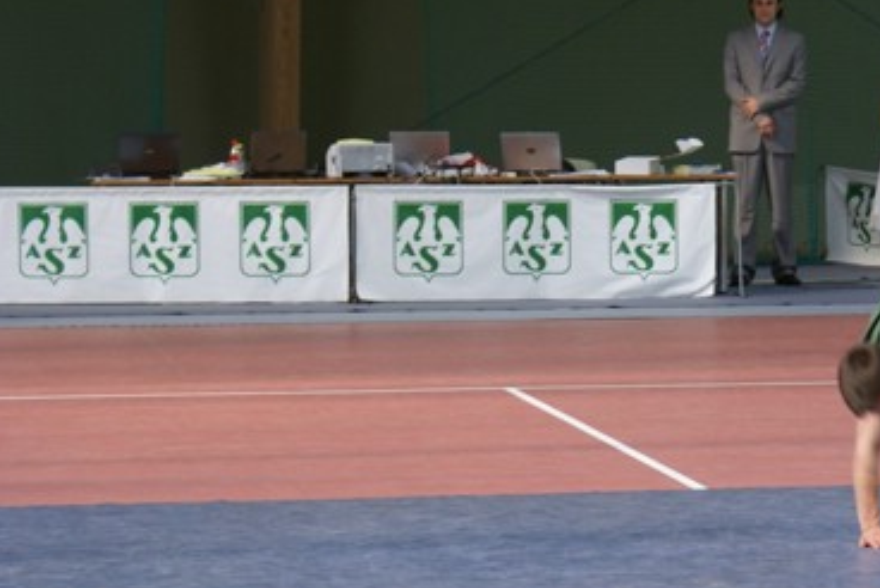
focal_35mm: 200
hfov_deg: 10.2
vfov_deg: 6.9
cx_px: 827
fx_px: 4893
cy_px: 342
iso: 200
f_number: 5.6
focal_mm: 70
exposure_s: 1/30
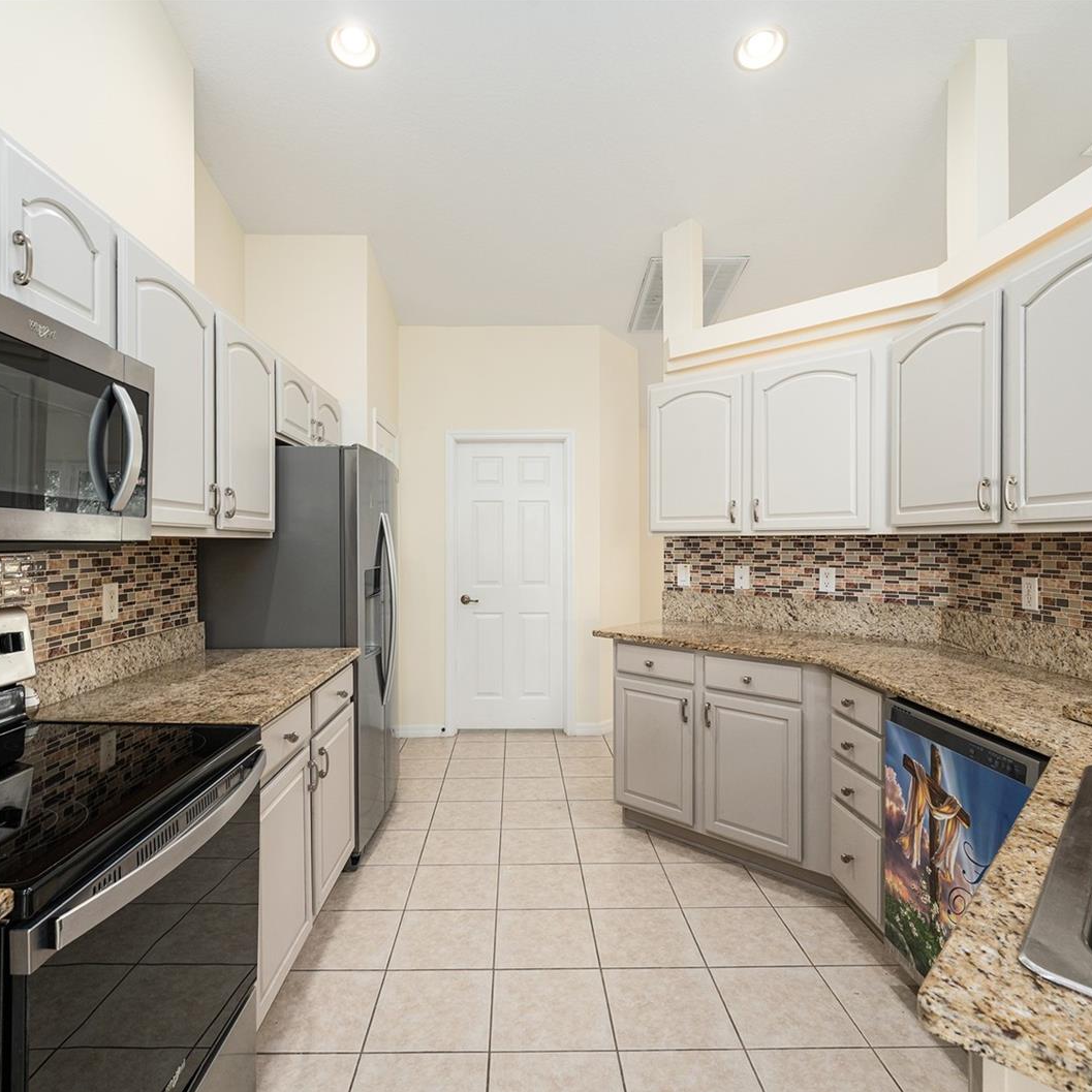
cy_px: 544
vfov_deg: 80.7
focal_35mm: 18
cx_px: 519
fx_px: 642
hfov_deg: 80.7
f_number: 8
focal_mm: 14
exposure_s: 1/5
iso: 400
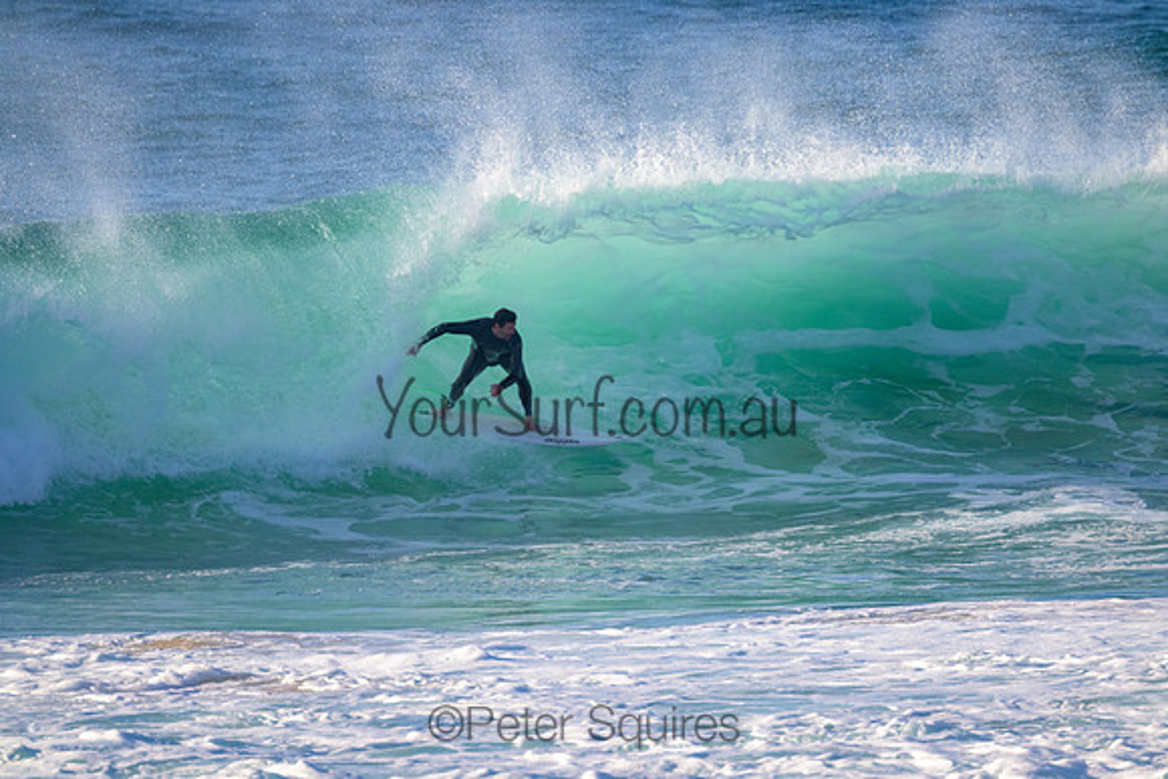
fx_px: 25960
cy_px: 390
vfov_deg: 1.7
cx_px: 584
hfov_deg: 2.6
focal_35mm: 800
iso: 1100
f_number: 11
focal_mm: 800
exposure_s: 1/1250
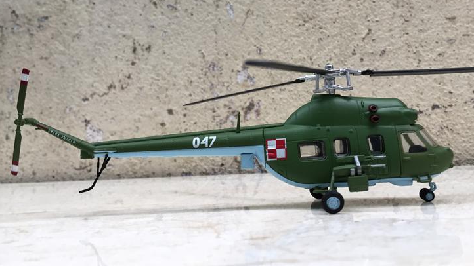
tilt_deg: +7.2
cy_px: 85
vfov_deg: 33.4
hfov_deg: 56.6
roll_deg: +1.4
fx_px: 440
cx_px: 245
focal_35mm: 35
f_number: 2.2
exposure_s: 1/33
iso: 32
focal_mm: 4.15
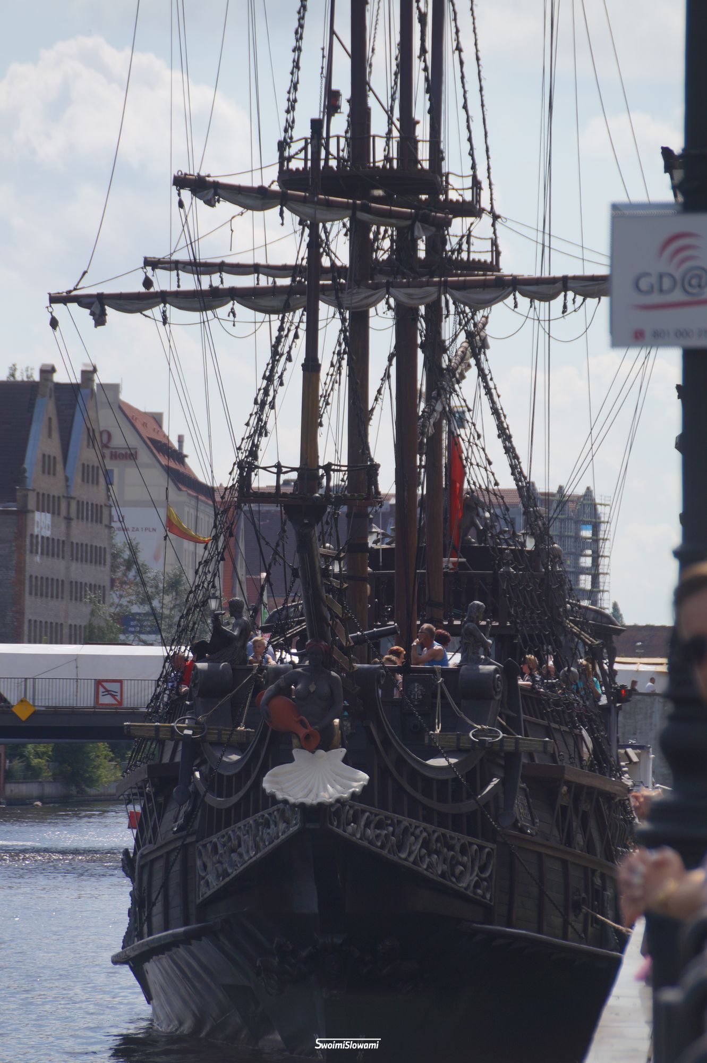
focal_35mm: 195
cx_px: 354
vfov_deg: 10.6
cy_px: 532
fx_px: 5751
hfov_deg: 7.0
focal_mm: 130
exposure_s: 1/640
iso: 100
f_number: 6.3
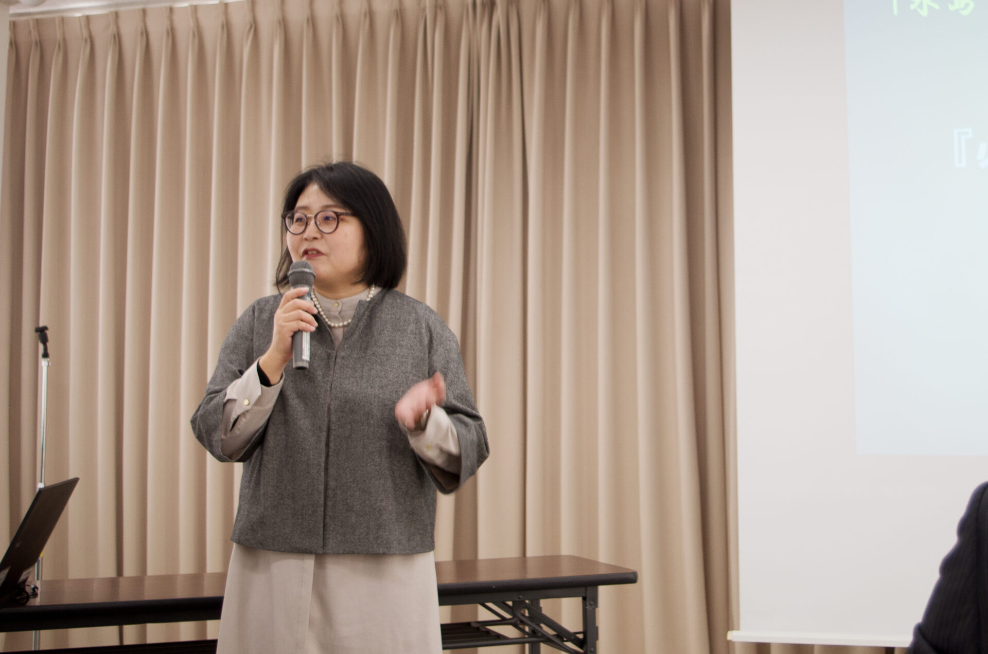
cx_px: 494
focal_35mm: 39
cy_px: 327
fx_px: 1068
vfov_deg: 34.1
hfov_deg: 49.6
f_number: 4
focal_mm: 26.25
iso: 400
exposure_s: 1/60
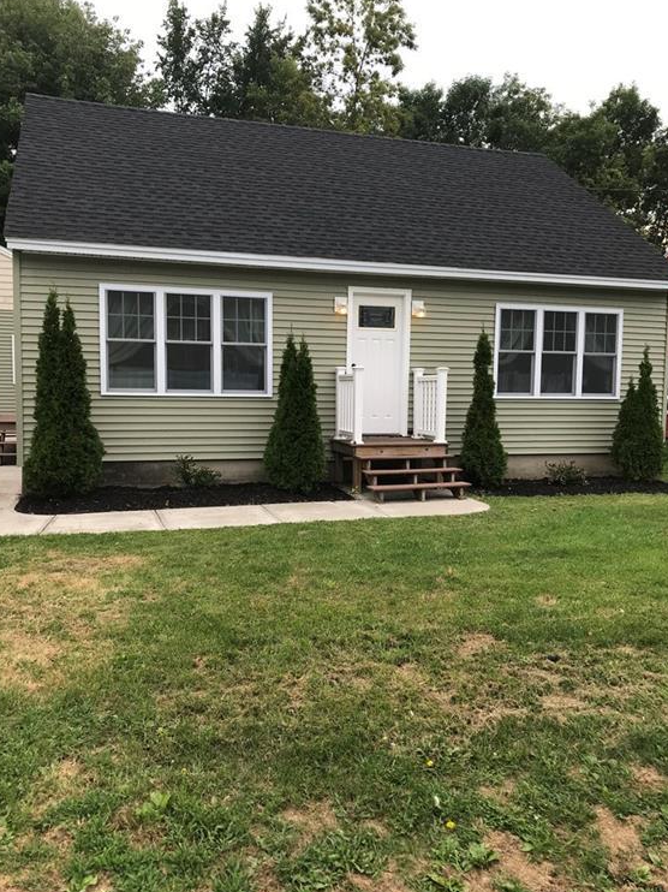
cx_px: 335
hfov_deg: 48.2
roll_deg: -1.0
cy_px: 447
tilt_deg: -4.7
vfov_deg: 61.7
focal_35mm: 29
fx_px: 747
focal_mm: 3.99
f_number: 1.8
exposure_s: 1/361
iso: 20
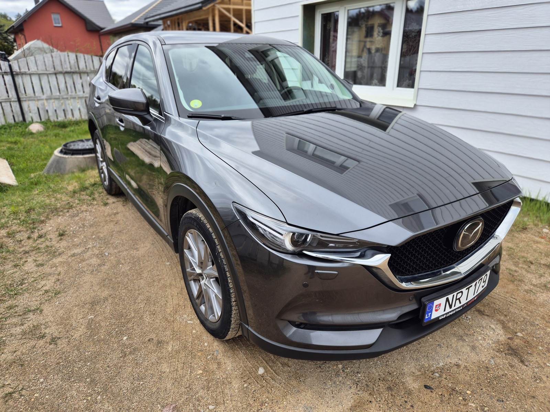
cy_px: 206
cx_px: 275
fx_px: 365
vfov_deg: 58.9
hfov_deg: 73.9
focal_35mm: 23
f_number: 1.8
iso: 25
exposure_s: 1/570
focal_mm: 5.4
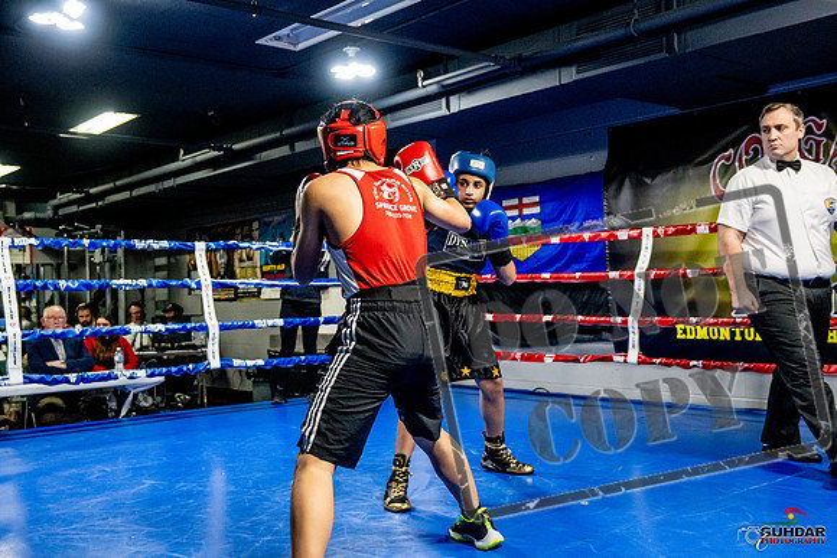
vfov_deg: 36.0
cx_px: 418
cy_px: 279
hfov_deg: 51.9
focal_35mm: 37
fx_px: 860
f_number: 2.8
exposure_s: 1/800
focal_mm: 25
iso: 5000
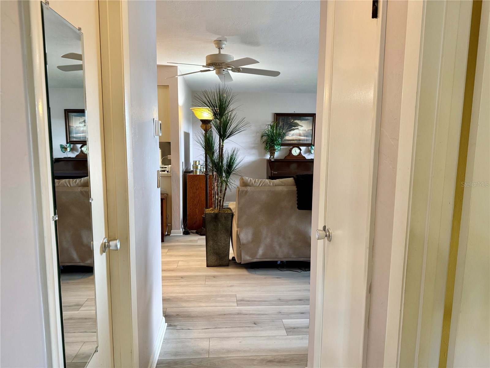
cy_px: 184
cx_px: 245
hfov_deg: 71.6
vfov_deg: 56.8
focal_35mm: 24
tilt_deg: -7.0
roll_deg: -1.1
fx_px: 340
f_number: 1.78
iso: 250
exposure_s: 1/60
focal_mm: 6.76
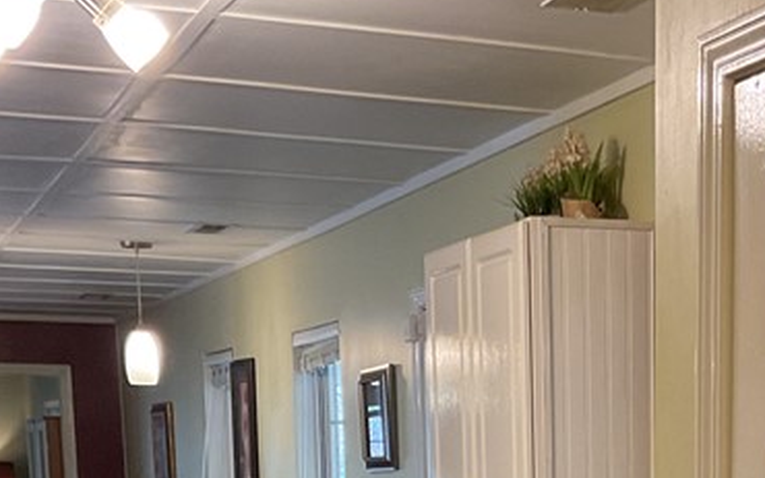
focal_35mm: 85
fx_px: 1772
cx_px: 622
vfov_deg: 14.1
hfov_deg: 24.0
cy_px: 764
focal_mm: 3
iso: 200
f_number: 1.8
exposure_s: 1/60
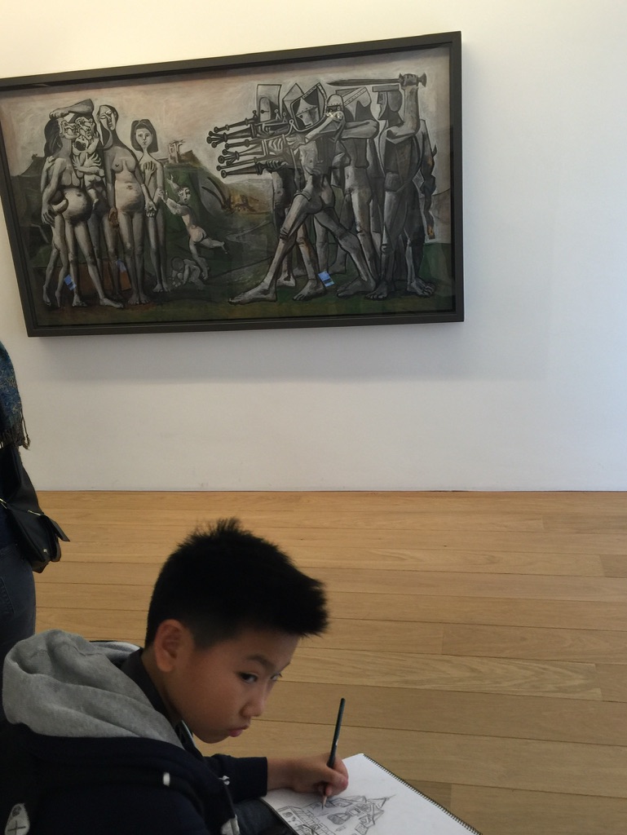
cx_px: 314
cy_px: 418
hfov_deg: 48.3
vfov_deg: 61.6
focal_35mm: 29
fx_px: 700
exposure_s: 1/15
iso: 32
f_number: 2.2
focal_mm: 4.15
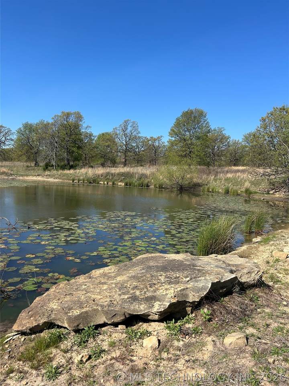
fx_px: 289
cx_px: 144
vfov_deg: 67.3
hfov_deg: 53.1
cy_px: 193
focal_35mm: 26
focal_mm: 5.7
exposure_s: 1/3831
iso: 50
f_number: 1.5
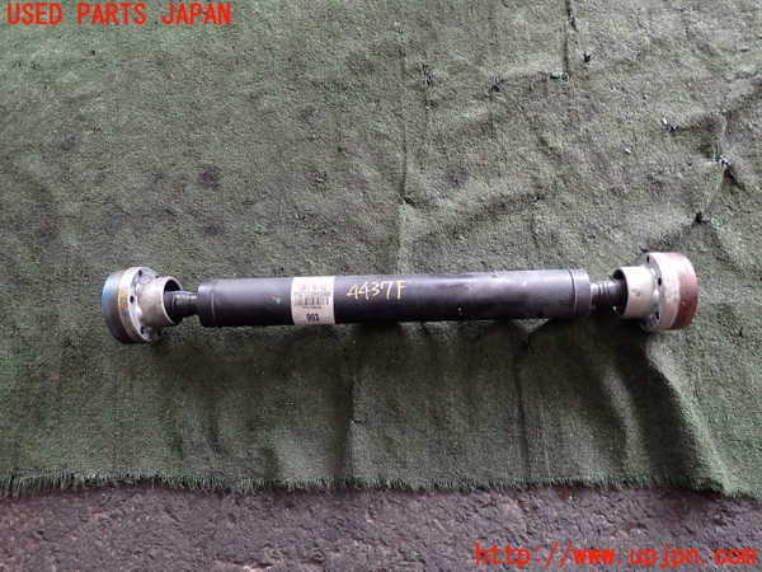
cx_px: 381
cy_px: 286
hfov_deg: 69.4
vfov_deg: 54.9
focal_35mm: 25
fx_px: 550
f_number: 2
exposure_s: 1/50
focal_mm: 4.5
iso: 200
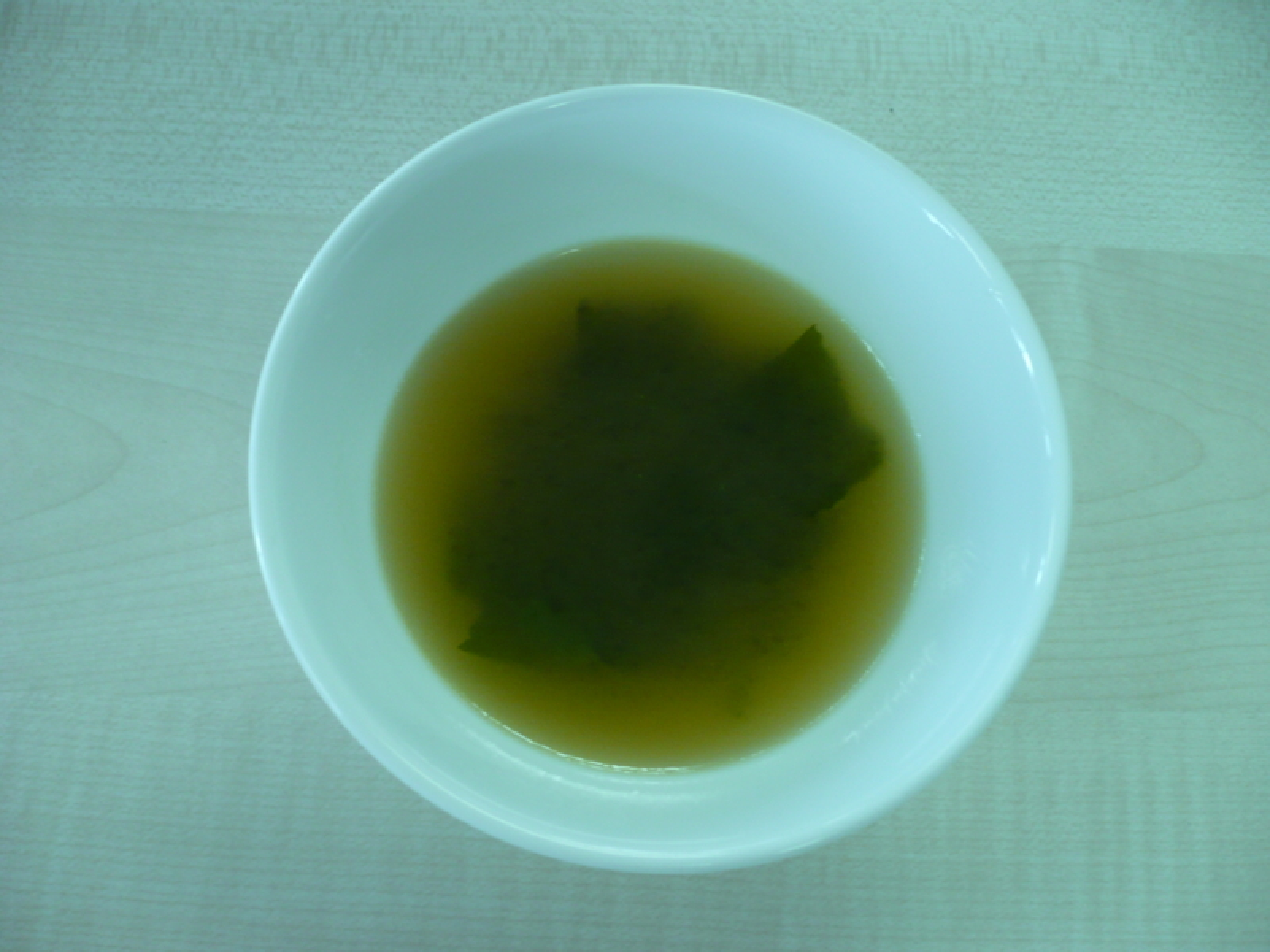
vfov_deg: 40.7
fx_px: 1284
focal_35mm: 35
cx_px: 635
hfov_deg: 52.6
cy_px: 476
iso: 125
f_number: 2.8
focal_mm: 5.8
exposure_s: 1/30
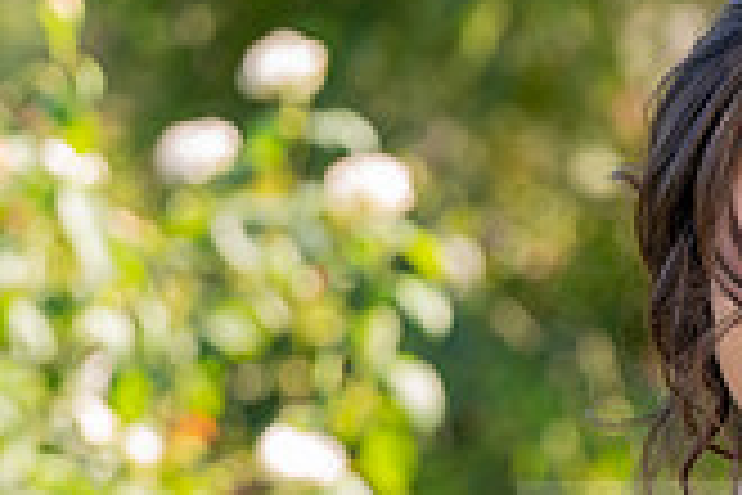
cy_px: 587
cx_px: 908
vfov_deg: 3.9
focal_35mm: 348
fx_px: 7172
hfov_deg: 5.9
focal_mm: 99
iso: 200
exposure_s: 1/200
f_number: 5
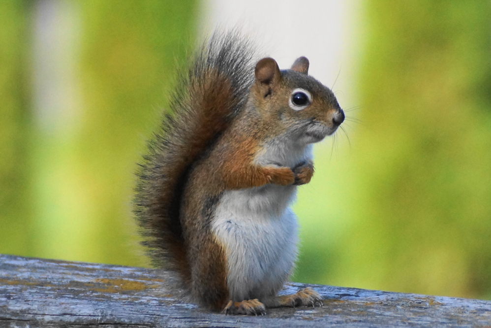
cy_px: 164
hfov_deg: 5.5
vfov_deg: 3.7
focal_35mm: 375
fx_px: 5116
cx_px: 246
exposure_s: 1/400
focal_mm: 250
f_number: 6.3
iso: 1000
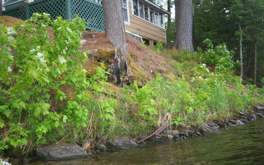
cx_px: 137
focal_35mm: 41
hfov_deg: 48.2
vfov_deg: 31.3
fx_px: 295
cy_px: 88
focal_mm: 7.5
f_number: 2.8
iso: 80
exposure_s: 1/200
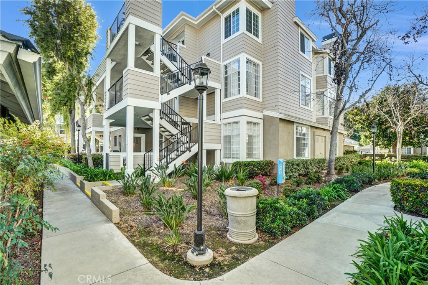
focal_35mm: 15
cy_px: 142
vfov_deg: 77.3
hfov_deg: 100.4
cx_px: 214
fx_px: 178
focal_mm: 10
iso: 400
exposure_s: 1/80
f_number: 9
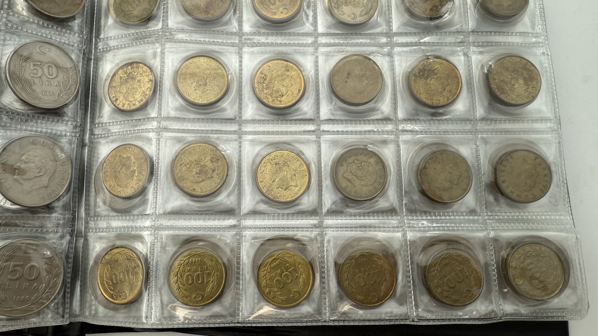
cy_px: 150
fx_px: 428
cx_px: 291
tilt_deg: -77.1
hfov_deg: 69.9
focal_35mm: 27
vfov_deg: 42.8
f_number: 2.2
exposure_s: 1/212
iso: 40
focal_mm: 2.22
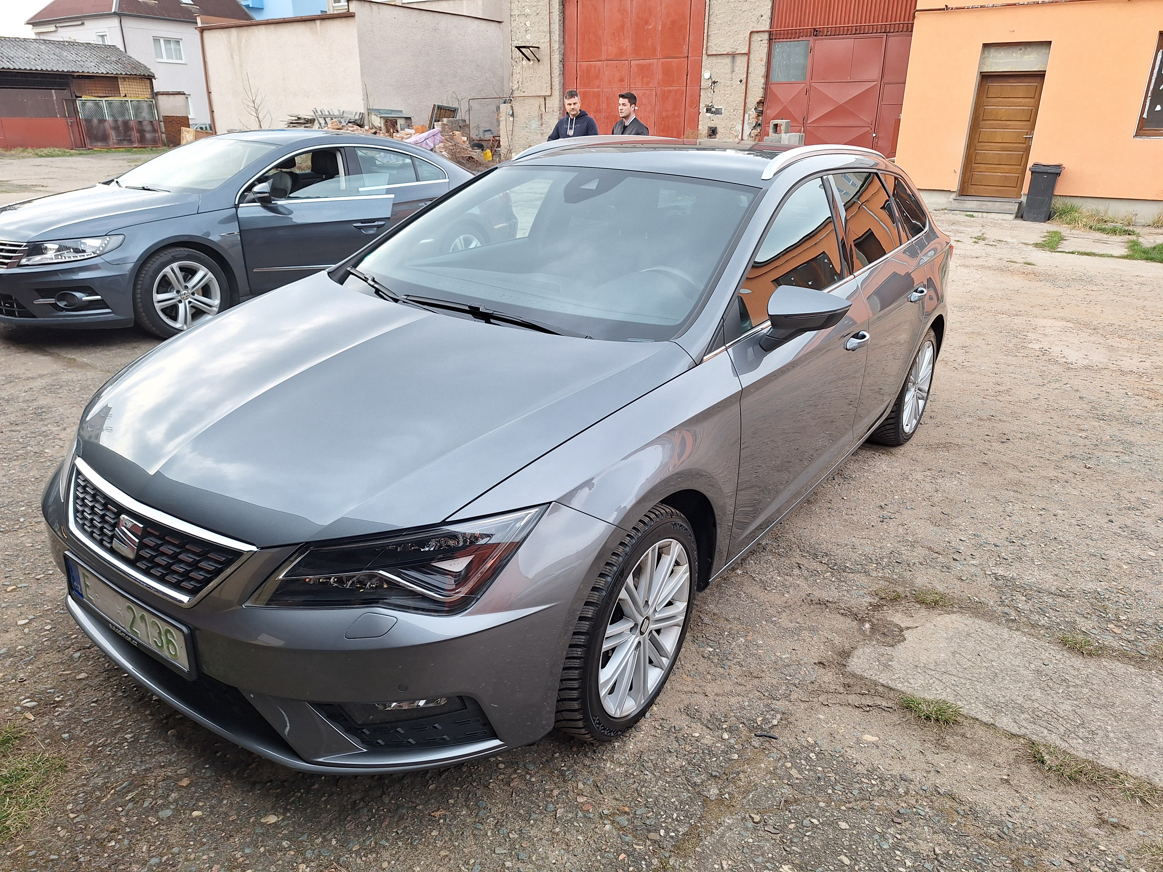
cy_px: 436
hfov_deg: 73.9
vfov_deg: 58.9
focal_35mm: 23
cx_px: 582
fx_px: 773
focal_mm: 5.54
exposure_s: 1/113
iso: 40
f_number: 1.8
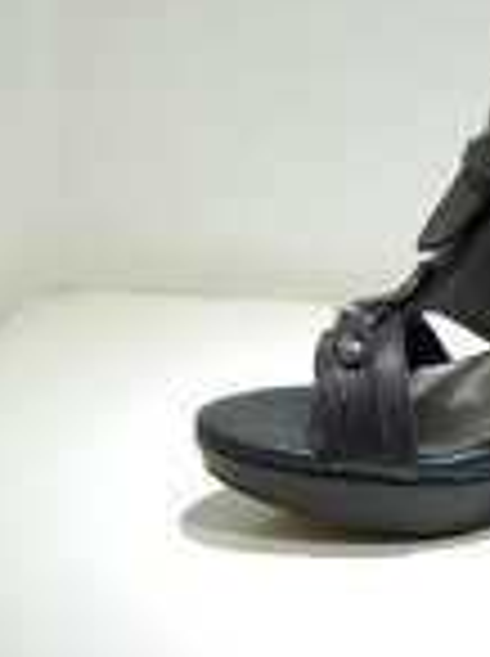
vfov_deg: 20.4
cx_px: 715
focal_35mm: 95
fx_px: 1806
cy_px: 142
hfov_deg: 14.5
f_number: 3.8
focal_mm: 23
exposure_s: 1/250
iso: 800
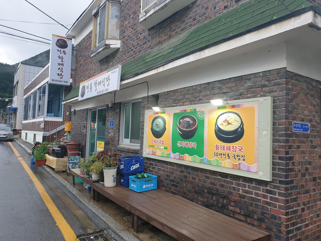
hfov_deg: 67.3
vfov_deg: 53.1
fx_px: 241
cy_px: 120
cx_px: 160
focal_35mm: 26
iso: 80
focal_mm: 4.3
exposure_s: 1/120
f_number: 2.4
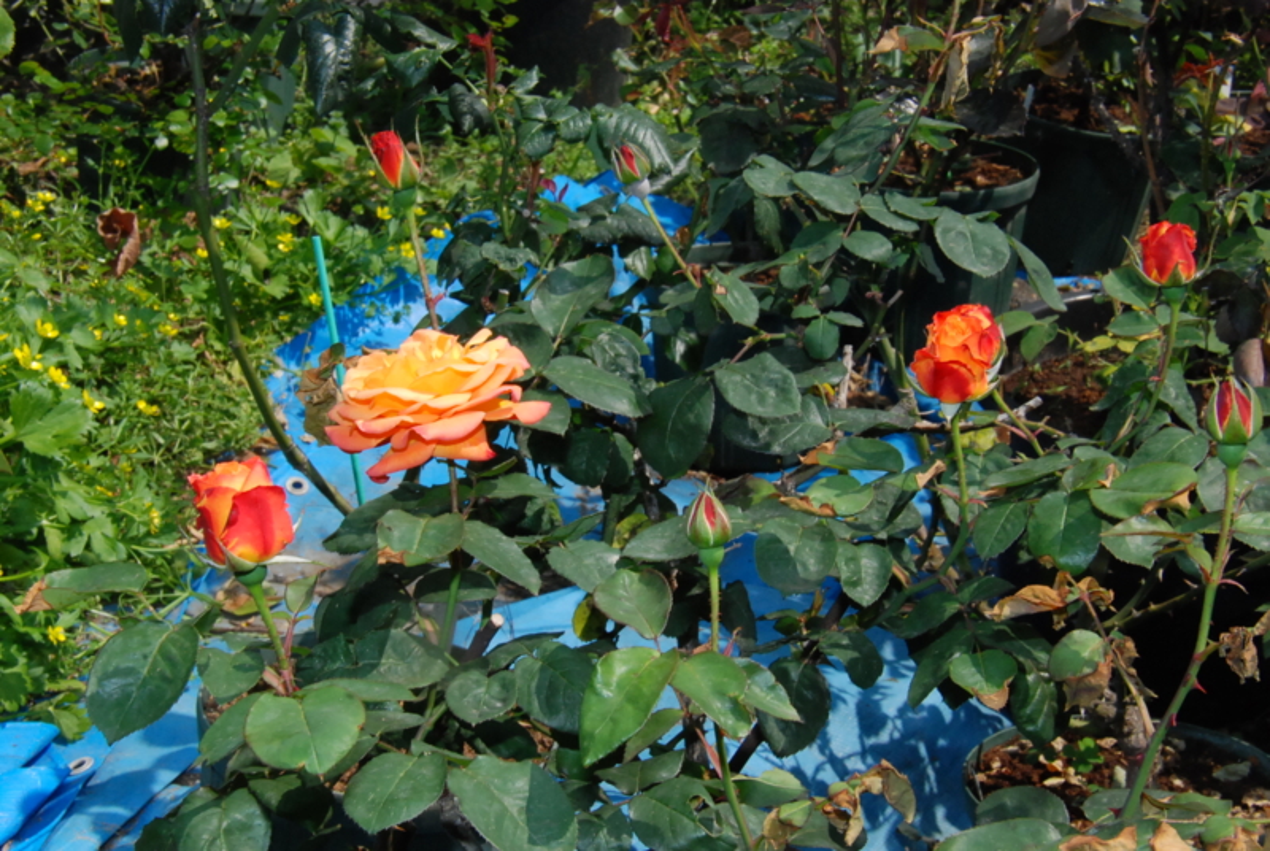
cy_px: 426
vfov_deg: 18.2
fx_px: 2650
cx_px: 635
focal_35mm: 75
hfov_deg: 27.0
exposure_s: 1/200
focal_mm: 50
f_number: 25
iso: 800
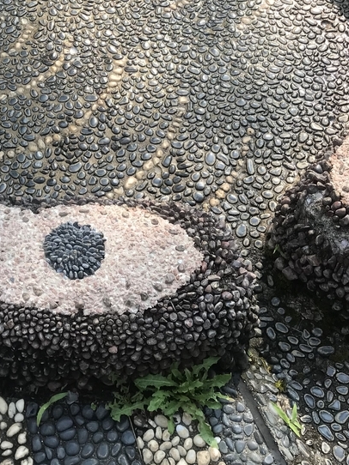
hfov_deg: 23.3
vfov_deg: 30.1
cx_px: 77
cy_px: 60
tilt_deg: -46.8
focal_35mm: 62
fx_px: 834
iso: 20
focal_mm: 3.99
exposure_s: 1/674
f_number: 1.8
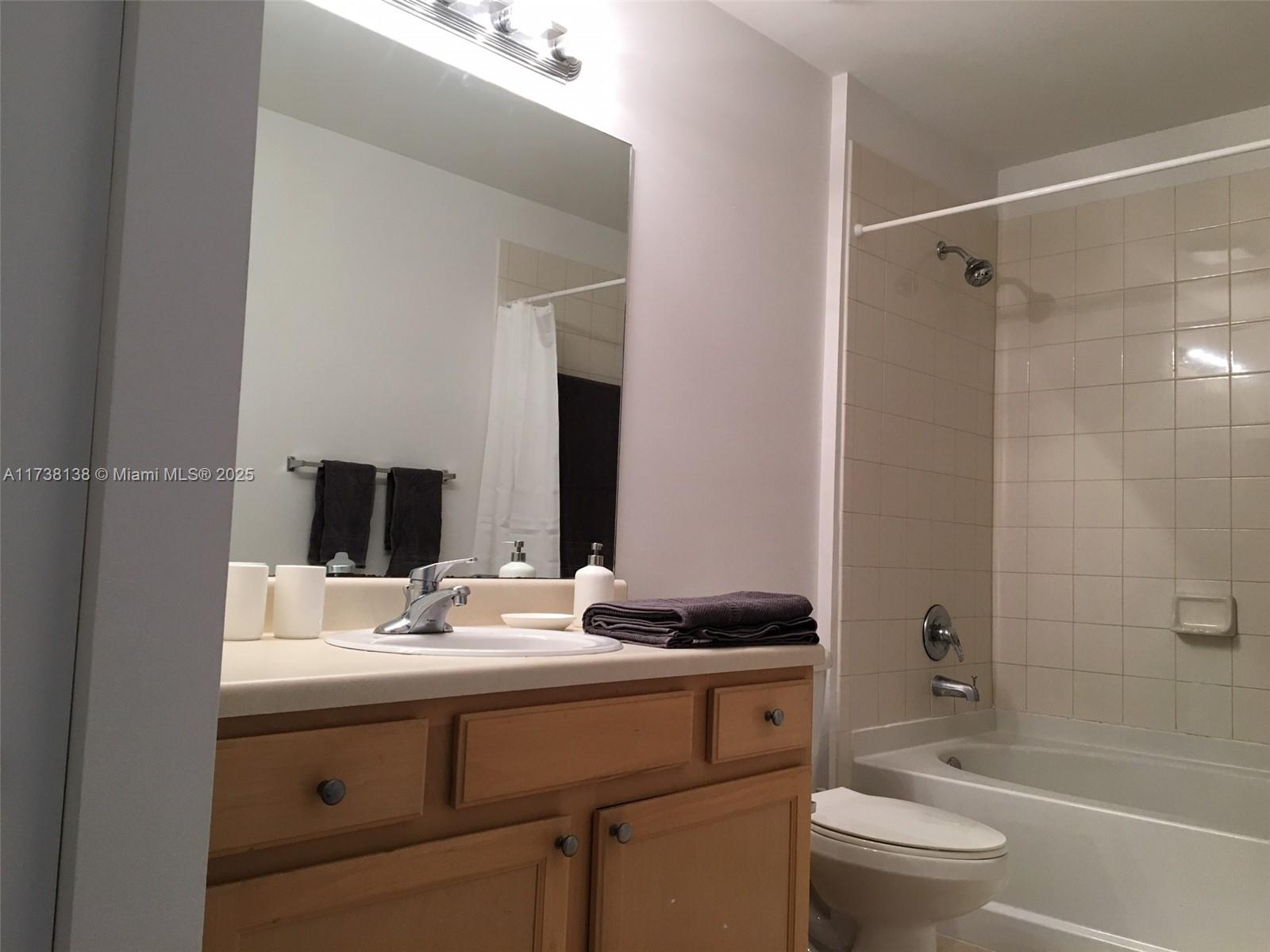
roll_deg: -2.5
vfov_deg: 48.2
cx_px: 635
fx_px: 1064
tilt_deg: +4.4
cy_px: 476
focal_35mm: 29
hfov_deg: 61.7
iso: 40
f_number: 2.2
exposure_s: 1/30
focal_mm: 4.15
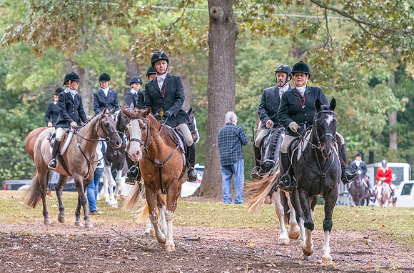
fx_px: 2607
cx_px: 221
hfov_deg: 9.1
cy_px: 112
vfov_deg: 6.0
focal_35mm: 228
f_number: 4
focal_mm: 125
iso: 6400
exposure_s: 1/250
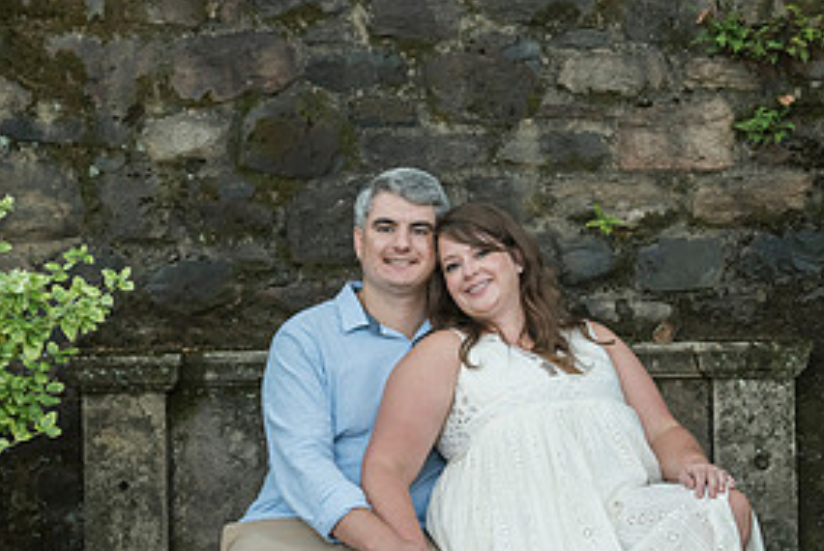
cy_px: 248
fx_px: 2245
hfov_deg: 20.8
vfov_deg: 14.0
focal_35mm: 98
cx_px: 499
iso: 1600
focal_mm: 48
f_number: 4.5
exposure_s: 1/100
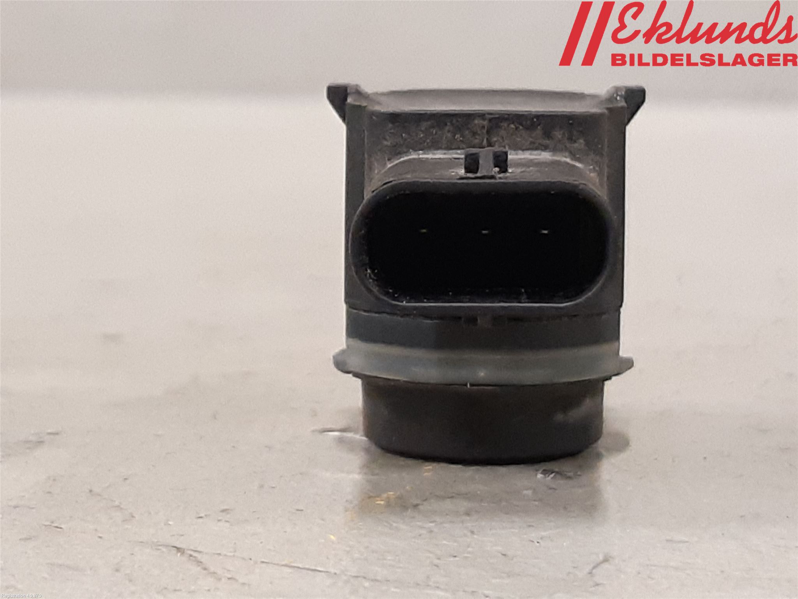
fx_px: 599
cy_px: 300
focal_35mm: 26
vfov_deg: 53.1
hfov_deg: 67.3
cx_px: 399
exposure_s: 1/50
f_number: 1.7
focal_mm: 3.93
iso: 250
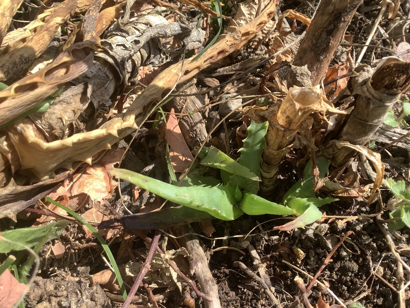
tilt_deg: -52.3
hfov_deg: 58.4
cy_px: 154
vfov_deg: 45.4
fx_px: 367
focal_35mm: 31
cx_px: 205
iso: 25
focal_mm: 3.3
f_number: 2.4
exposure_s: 1/586
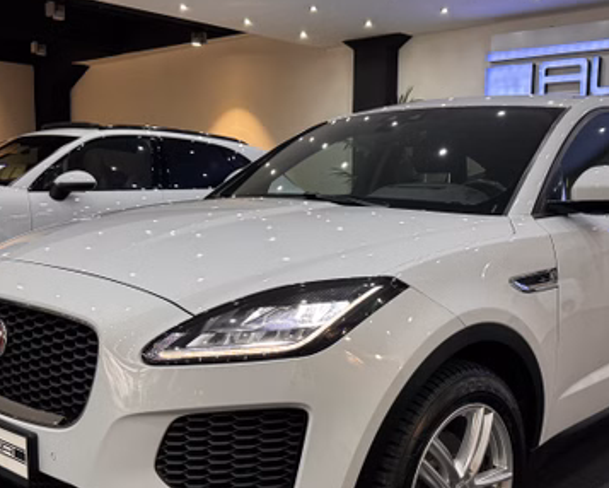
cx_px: 345
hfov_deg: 43.7
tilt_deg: -8.9
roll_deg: -1.3
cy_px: 304
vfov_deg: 35.5
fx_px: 757
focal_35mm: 42
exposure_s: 1/100
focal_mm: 6.76
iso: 200
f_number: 1.78
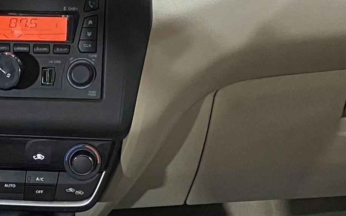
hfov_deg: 16.9
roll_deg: +0.6
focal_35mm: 121
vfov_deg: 10.7
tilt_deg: -35.5
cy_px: 251
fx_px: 1141
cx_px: 0
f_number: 1.8
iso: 500
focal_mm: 4.25
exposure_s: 1/60
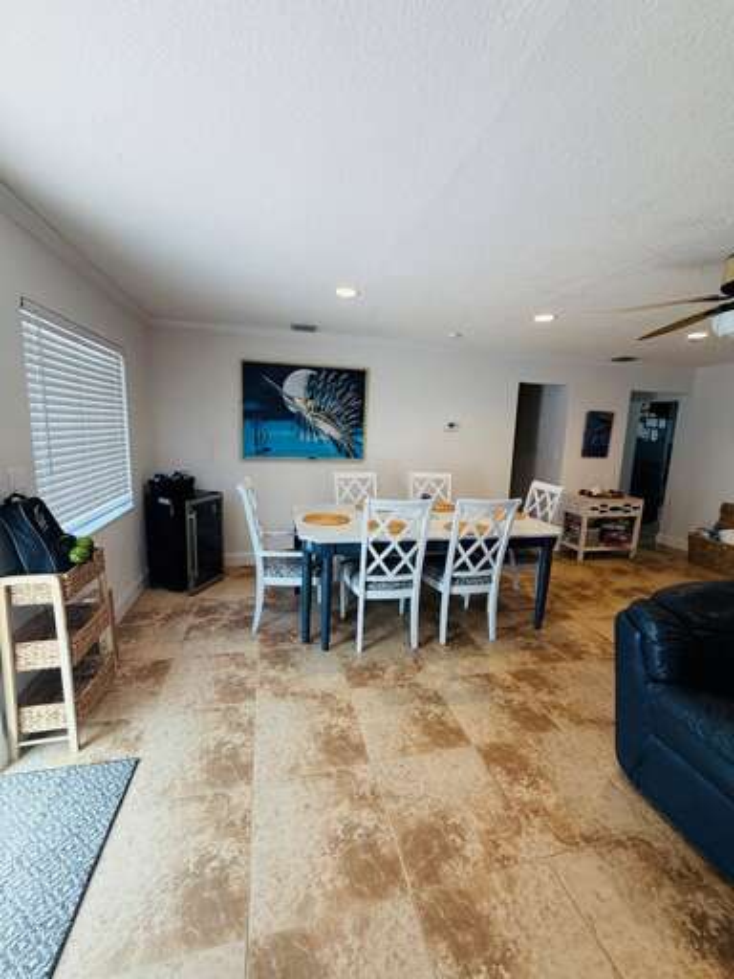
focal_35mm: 14
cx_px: 367
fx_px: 396
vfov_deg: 102.1
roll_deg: -2.0
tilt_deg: -8.2
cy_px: 490
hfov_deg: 85.7
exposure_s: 1/120
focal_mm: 2.22
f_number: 2.2
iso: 125
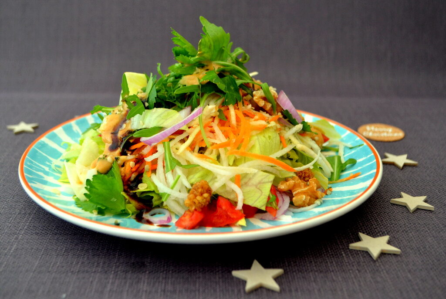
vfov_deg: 30.9
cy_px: 150
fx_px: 540
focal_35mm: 44
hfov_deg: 44.9
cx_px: 223
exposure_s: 1/50
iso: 400
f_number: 4.5
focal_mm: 29
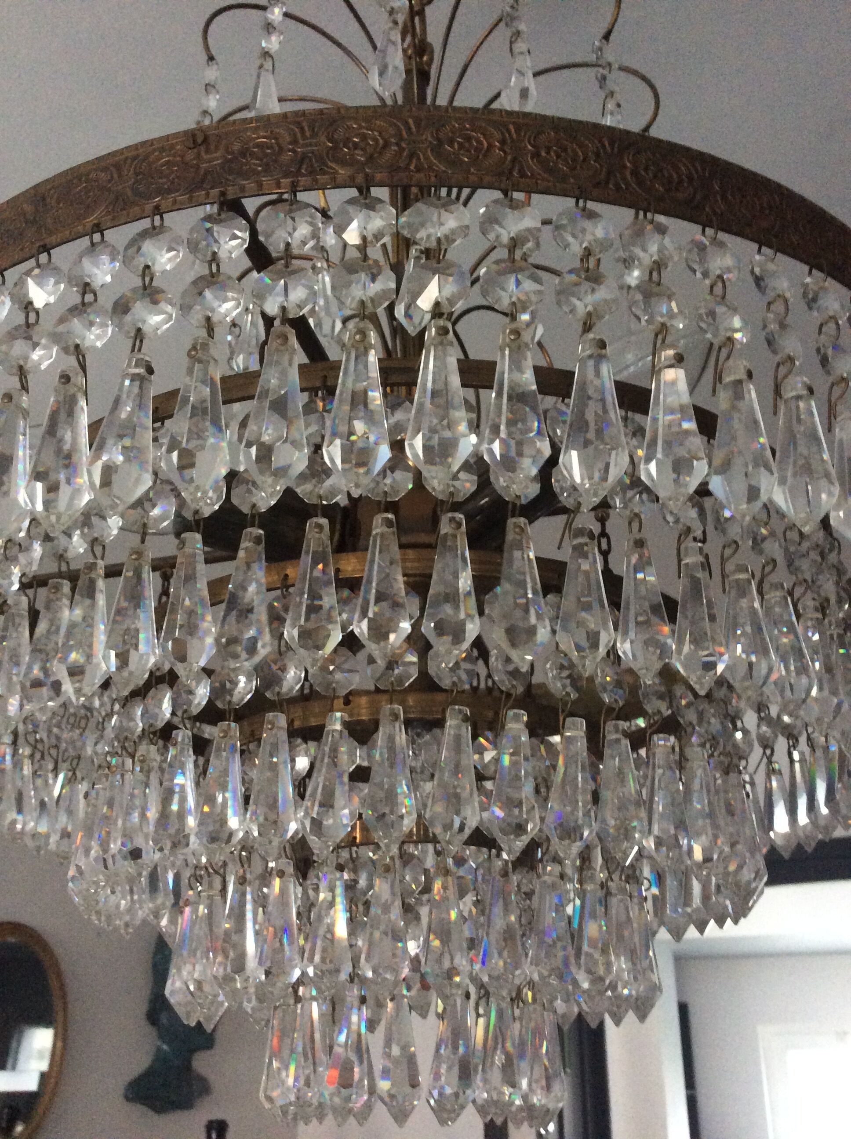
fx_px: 1052
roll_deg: +0.2
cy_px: 570
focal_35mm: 32
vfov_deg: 56.9
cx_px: 426
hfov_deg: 44.1
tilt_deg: +23.9
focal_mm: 3.3
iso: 250
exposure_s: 1/25
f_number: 2.4
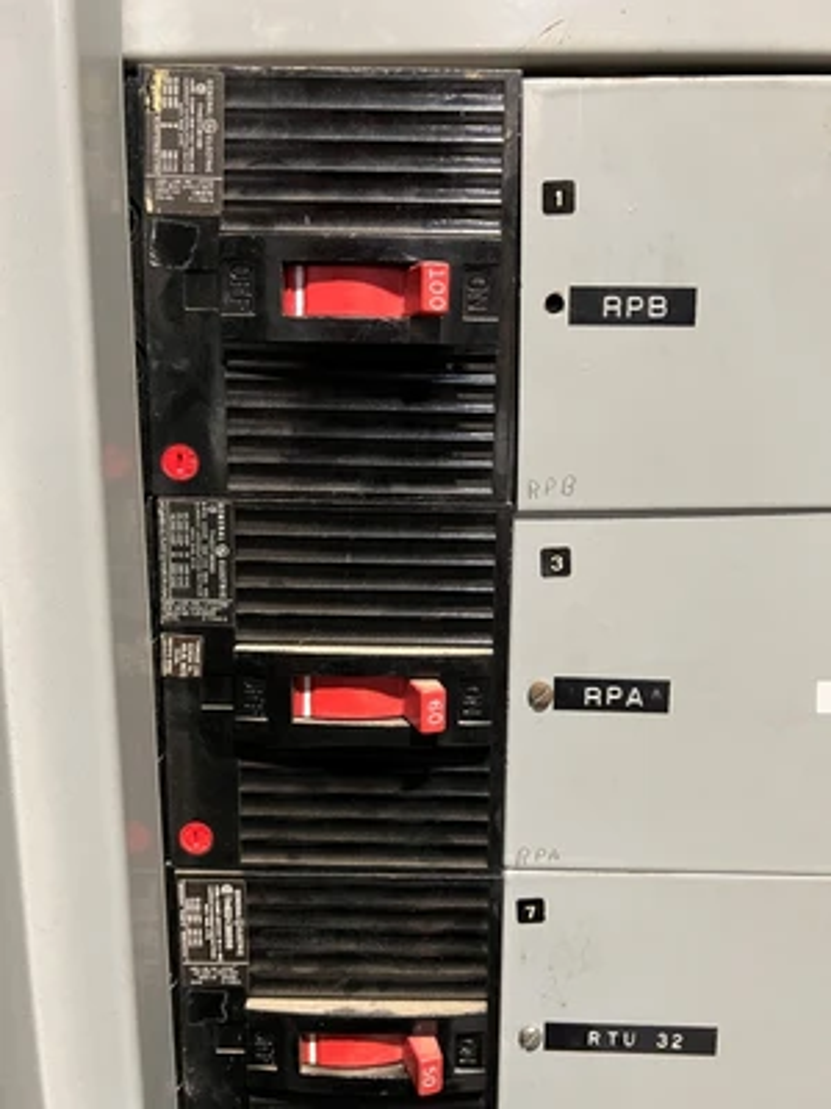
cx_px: 416
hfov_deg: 53.1
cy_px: 554
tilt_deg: -8.2
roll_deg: +0.4
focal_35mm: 26
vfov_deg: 67.3
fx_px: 832
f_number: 1.5
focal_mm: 5.7
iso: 400
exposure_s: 1/60
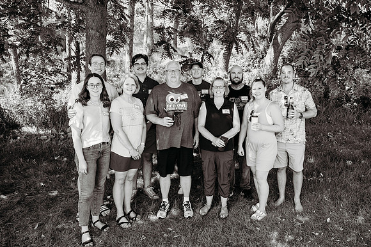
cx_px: 203
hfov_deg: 58.2
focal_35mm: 32
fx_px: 333
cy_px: 112
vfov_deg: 40.7
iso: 200
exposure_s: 1/200
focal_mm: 29.5
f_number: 5
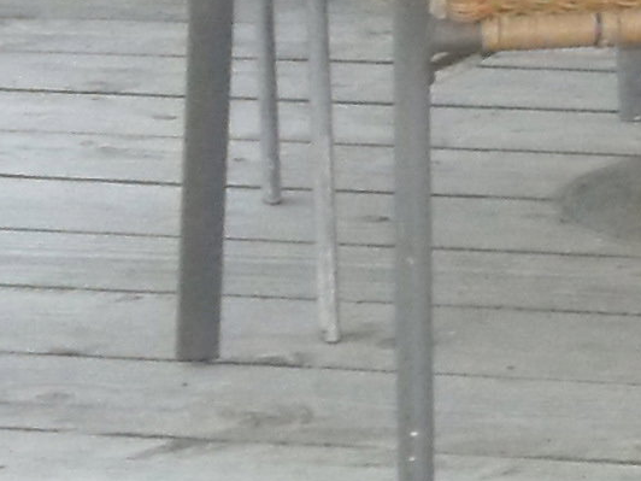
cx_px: 1398
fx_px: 3426
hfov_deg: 9.7
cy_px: -199
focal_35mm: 185
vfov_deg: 7.9
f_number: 3.5
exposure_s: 1/45
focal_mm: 4.9
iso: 200
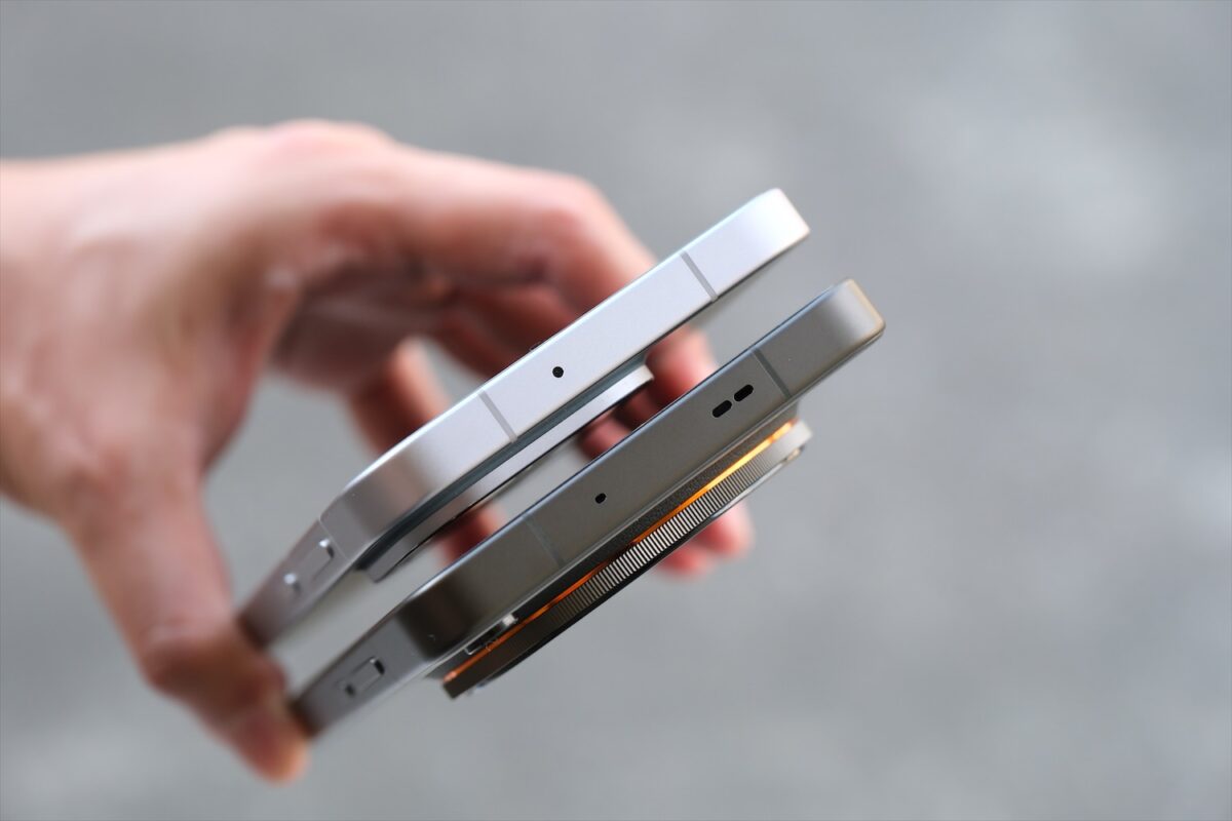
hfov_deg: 24.5
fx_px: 2840
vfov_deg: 16.5
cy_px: 410
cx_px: 616
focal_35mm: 83
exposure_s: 1/125
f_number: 4.5
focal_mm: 55
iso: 320
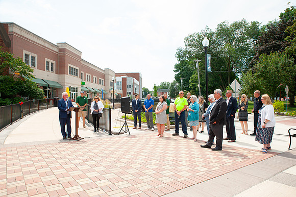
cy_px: 98
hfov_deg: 73.8
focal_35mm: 24
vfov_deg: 53.1
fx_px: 197
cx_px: 148
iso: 400
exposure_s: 1/200
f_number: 14
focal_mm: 24
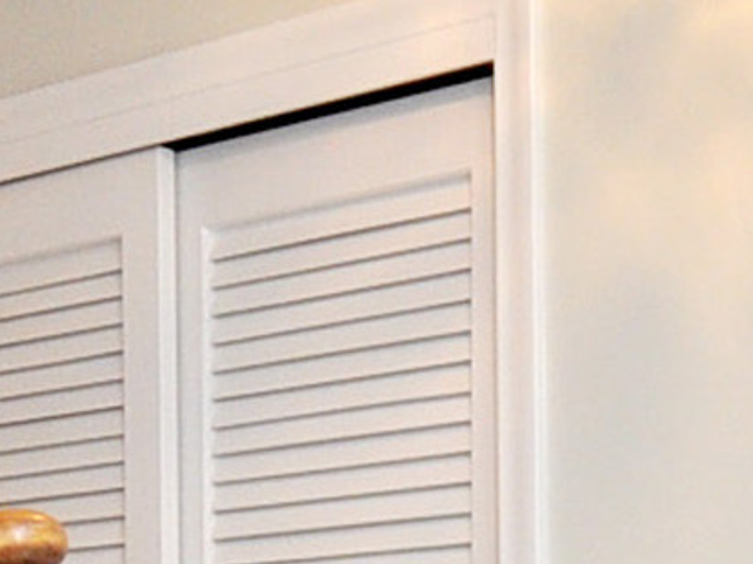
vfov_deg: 13.7
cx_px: 442
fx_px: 2196
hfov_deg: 19.4
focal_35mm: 101
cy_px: 864
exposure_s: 1/50
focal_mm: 10
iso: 640
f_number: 5
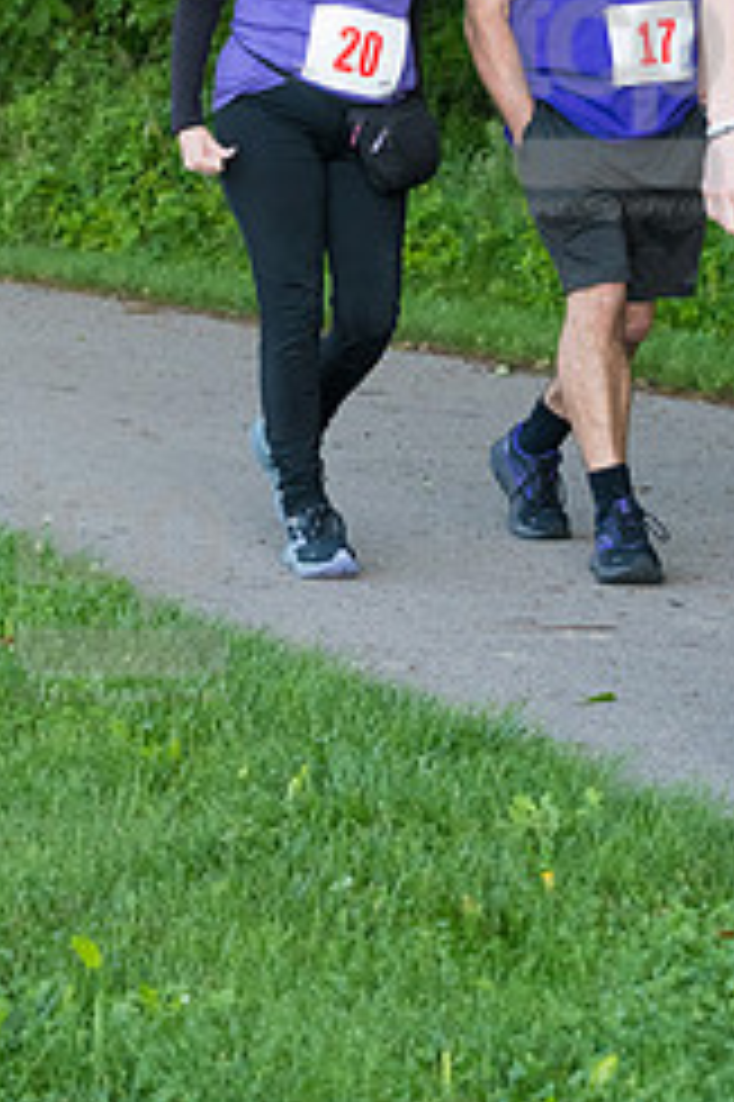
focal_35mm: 138
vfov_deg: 14.7
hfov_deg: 9.9
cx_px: 617
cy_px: 94
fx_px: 4226
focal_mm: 75
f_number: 5.6
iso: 4000
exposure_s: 1/1600
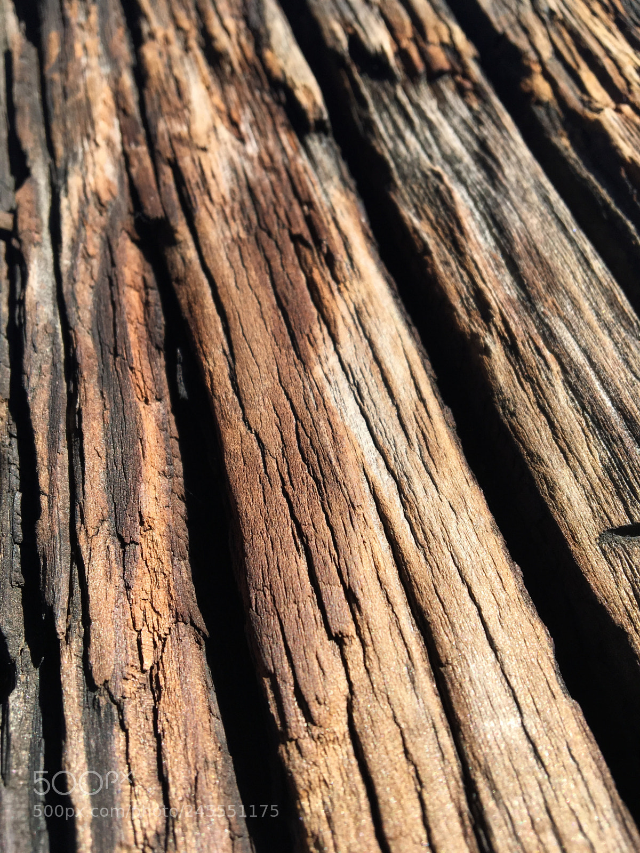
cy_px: 426
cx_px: 320
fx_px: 715
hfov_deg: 48.2
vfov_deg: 61.7
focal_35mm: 29
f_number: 2.2
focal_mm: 4.15
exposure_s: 1/625
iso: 25
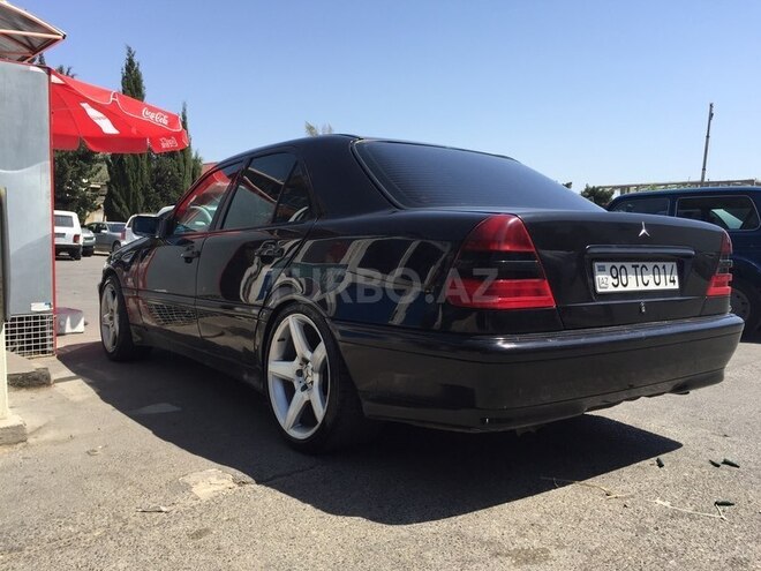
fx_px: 638
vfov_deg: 48.2
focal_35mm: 29
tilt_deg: -5.2
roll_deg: -2.3
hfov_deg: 61.7
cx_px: 380
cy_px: 286
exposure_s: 1/1522
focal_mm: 4.15
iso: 32
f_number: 2.2
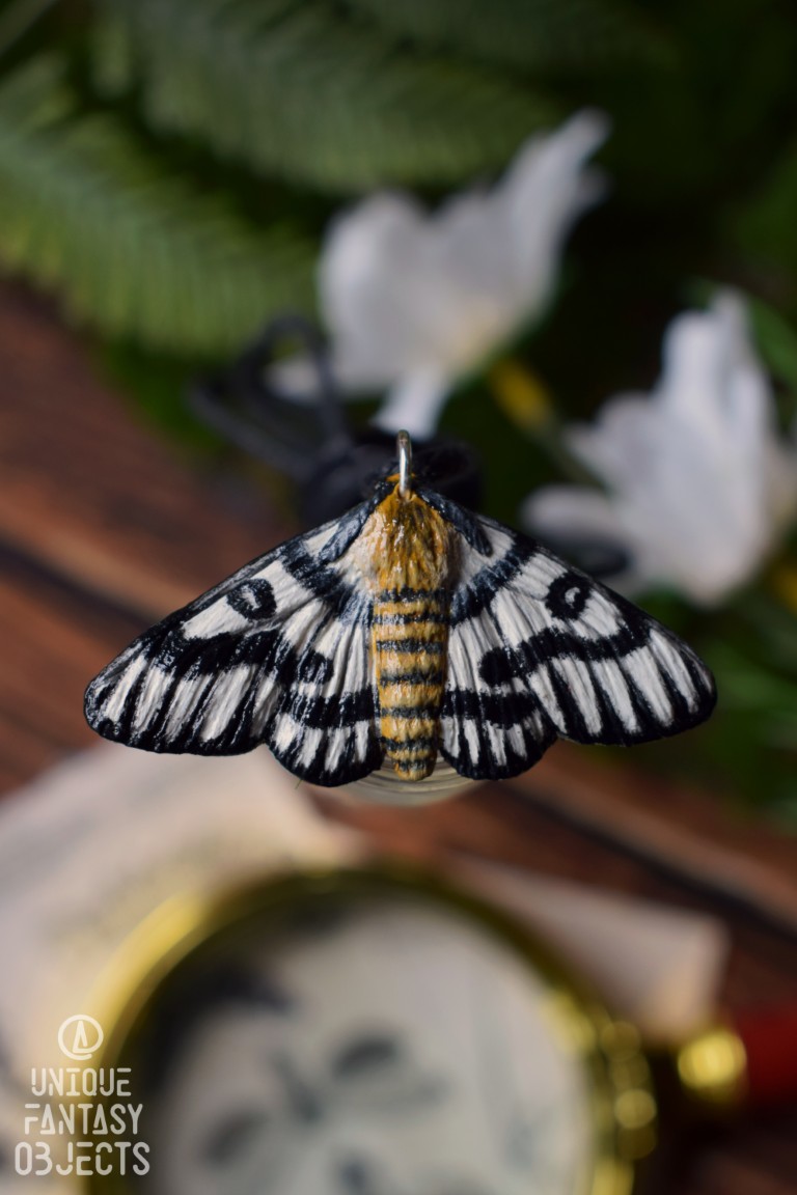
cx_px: 398
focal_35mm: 57
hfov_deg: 23.8
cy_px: 598
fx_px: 1893
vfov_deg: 35.1
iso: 400
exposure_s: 1/125
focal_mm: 38
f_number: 5.6
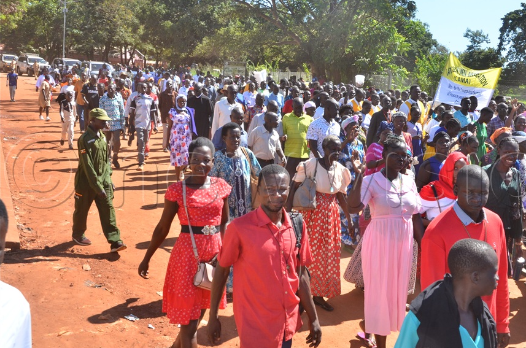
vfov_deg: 31.7
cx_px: 306
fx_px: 612
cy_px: 169
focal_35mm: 42
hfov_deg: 46.3
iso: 250
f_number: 9
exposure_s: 1/250
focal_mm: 24
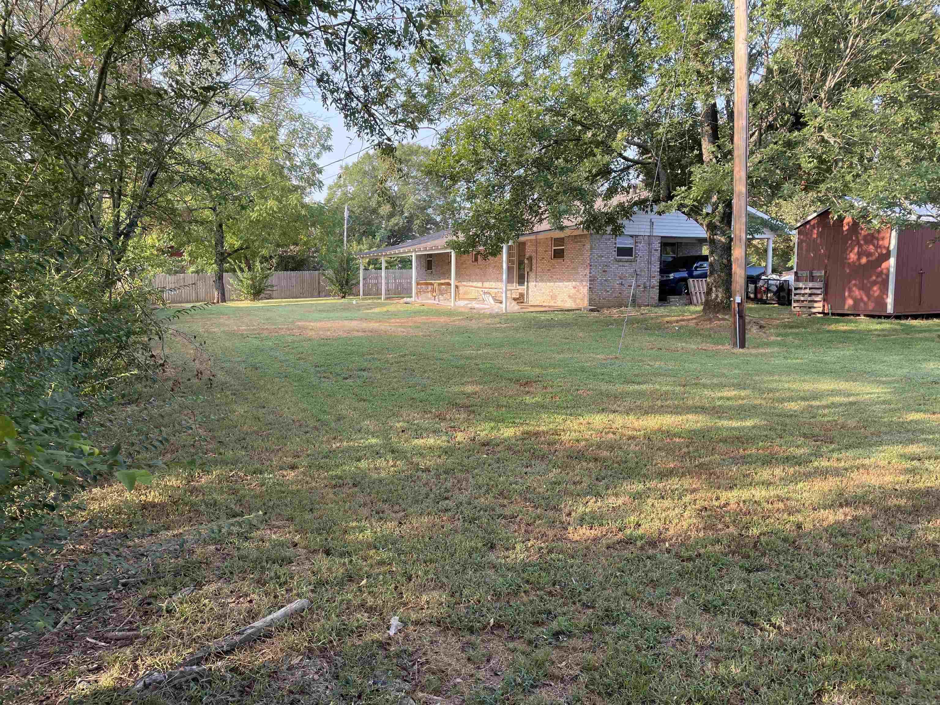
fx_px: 706
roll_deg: -0.4
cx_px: 470
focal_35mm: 26
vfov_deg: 53.1
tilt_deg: -3.8
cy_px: 352
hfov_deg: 67.3
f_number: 1.6
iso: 50
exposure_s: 1/393
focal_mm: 4.2
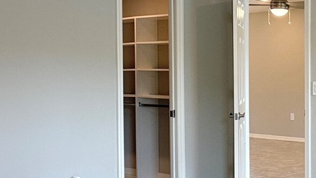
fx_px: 763
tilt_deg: -0.9
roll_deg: +0.3
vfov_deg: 13.3
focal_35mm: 91
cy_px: 81
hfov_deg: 22.9
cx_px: 278
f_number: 1.78
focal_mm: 6.76
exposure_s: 1/221
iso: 160
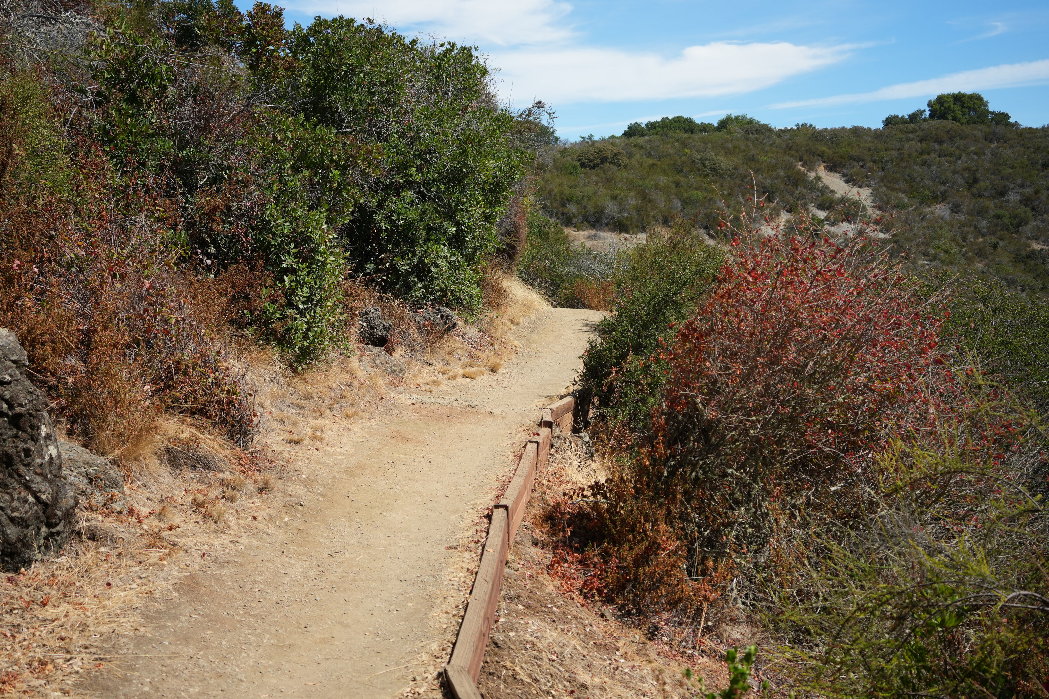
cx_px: 524
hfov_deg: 39.6
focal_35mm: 50
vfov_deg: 27.0
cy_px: 350
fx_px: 1457
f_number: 4.5
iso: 400
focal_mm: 50
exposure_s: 1/2000
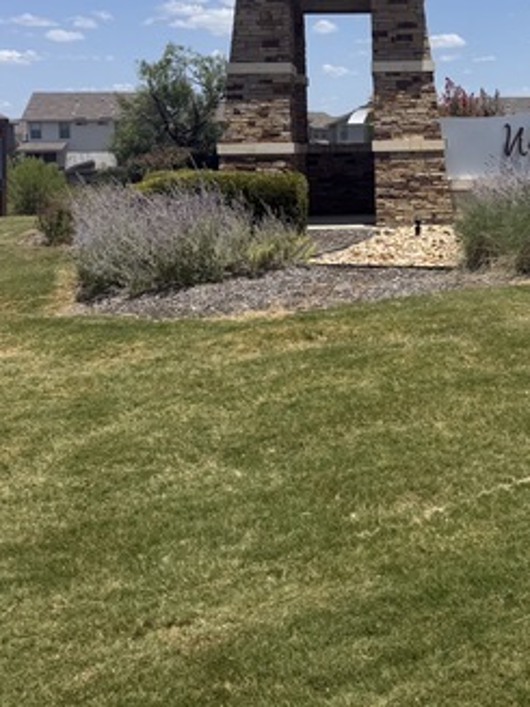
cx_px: 452
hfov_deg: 28.8
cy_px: 163
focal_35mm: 49
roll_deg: +0.6
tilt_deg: -0.1
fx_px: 1001
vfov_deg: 37.8
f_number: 1.78
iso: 80
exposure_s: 1/6711
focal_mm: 6.76
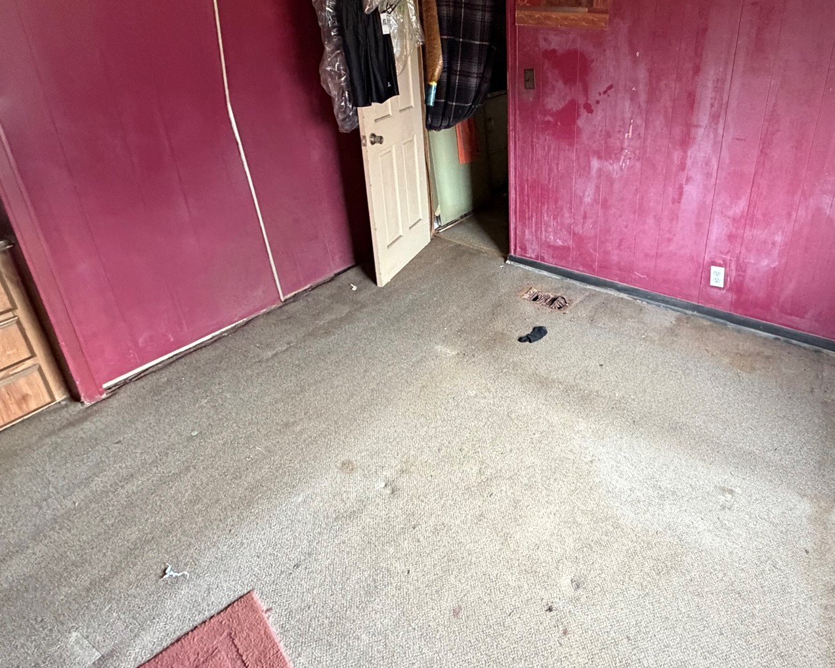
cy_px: 236
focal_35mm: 22
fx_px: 544
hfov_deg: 73.0
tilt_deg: -23.6
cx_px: 549
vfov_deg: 62.0
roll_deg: -1.9
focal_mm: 2.22
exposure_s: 1/60
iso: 640
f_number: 2.2
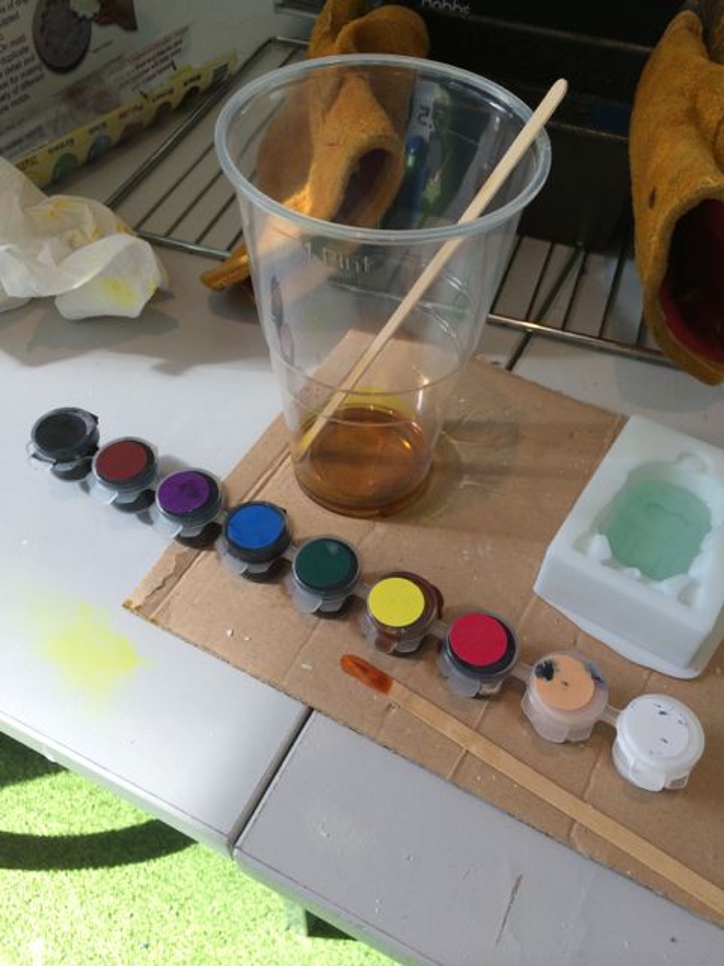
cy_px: 483
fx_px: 837
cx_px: 362
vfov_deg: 60.0
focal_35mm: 30
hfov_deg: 46.8
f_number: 2.2
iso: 64
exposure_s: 1/120
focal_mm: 4.12
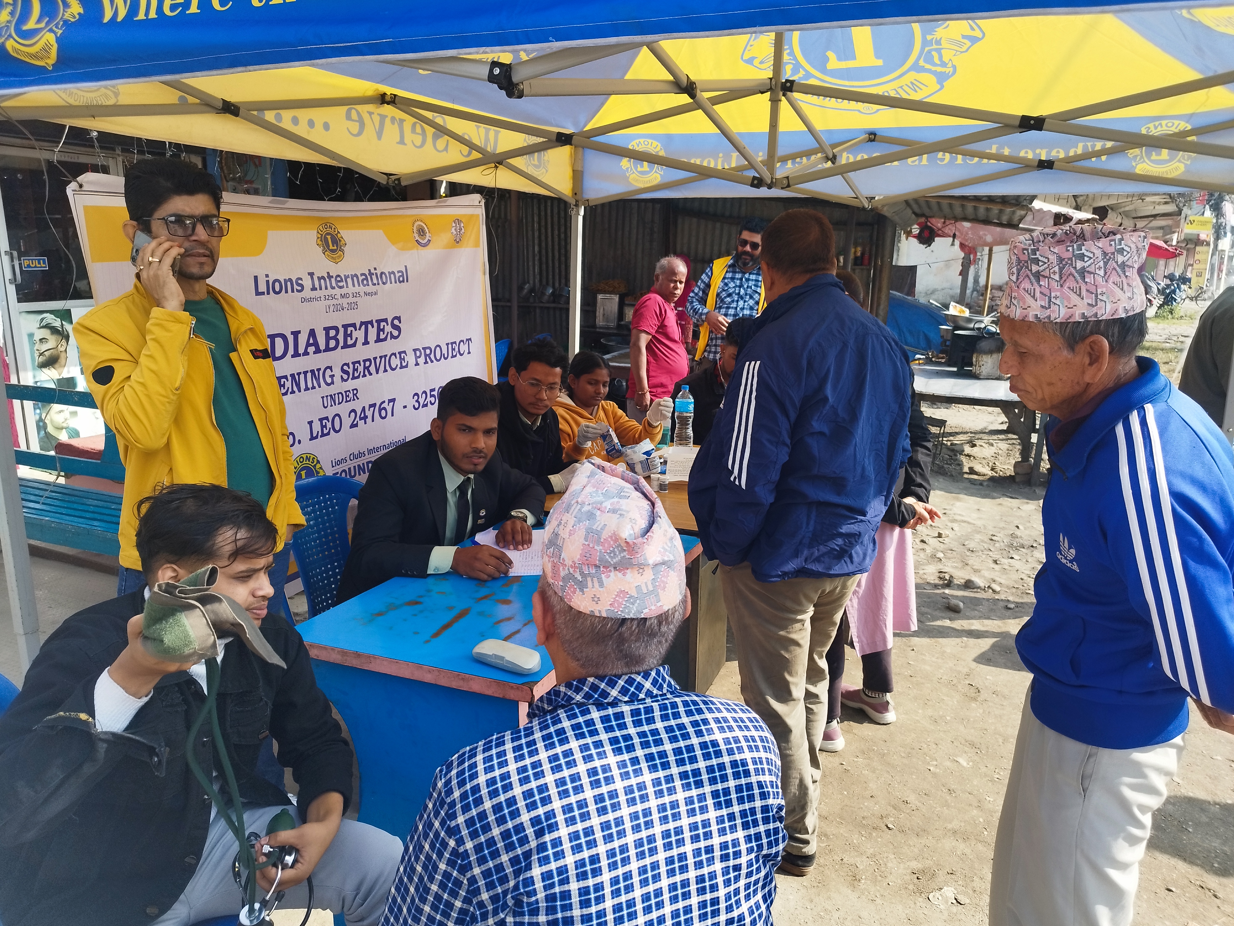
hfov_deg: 71.6
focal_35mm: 24
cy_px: 463
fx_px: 856
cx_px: 617
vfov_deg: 56.8
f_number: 1.89
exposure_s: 1/306
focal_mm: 5.89
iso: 50
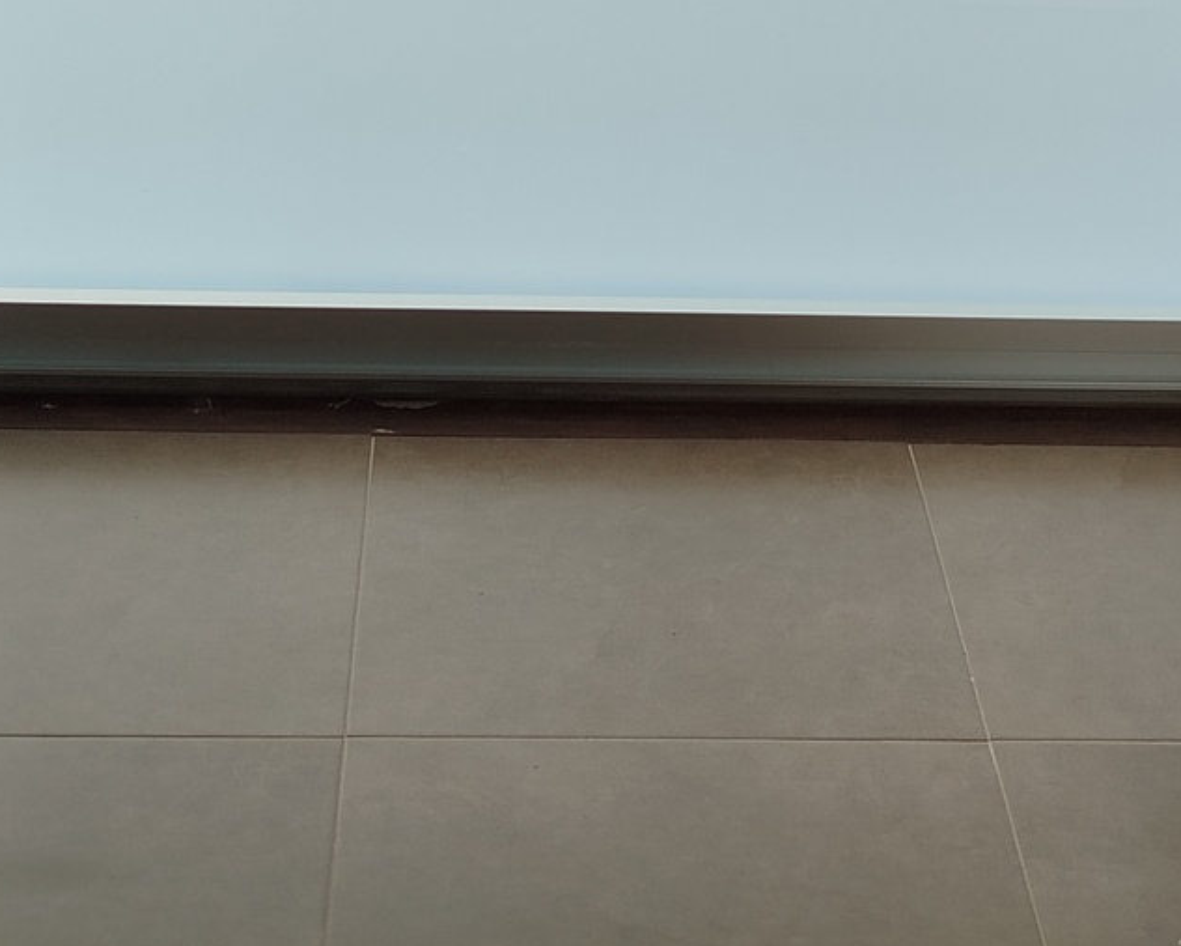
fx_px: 2483
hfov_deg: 26.8
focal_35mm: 71
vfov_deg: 19.6
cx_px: 631
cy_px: -330
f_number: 1.7
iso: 50
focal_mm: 5.31
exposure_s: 1/1064
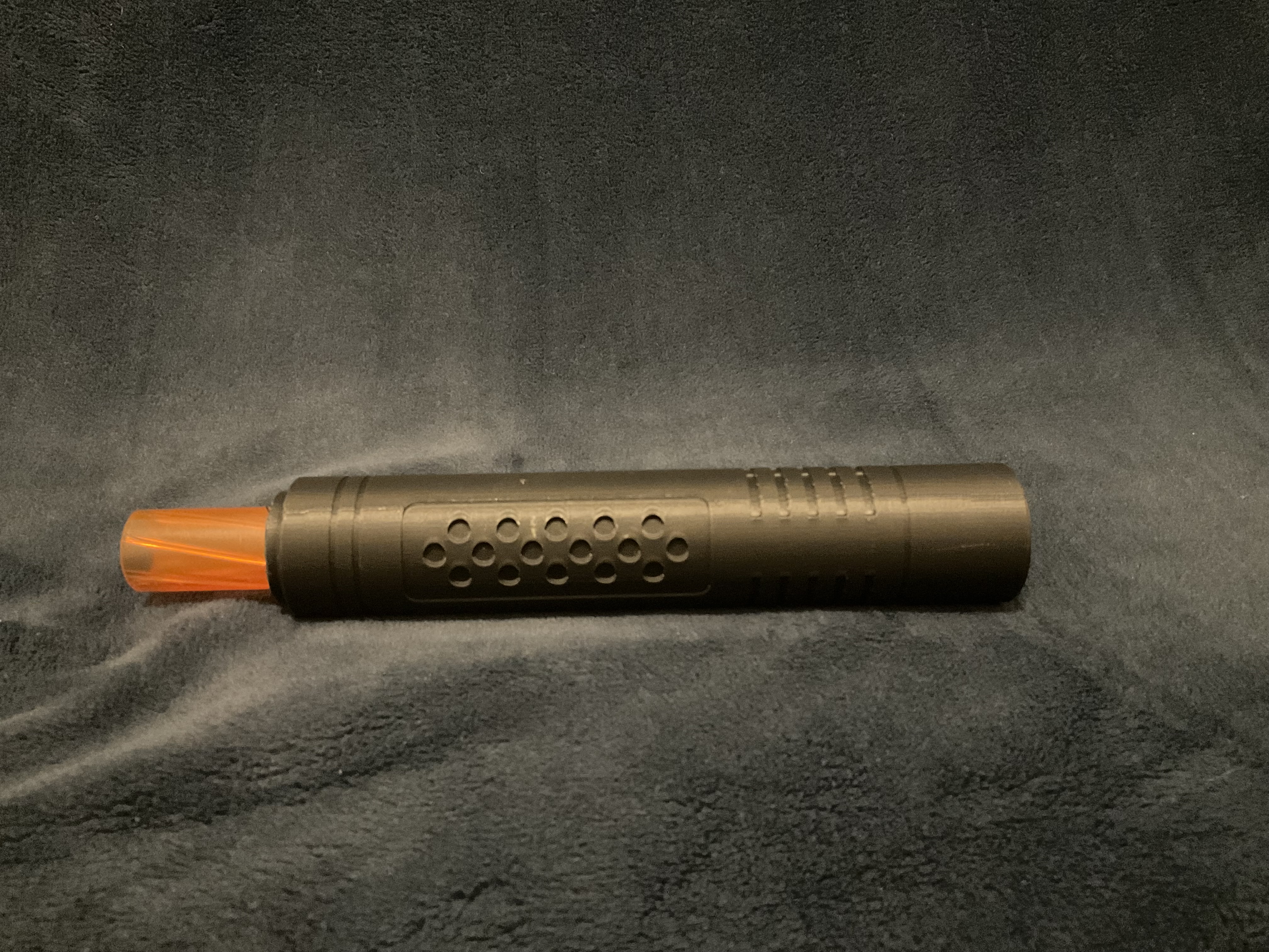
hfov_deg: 61.7
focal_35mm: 29
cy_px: 476
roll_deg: +0.0
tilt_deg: -29.0
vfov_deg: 48.2
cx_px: 634
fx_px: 1063
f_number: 1.8
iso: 500
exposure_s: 1/20
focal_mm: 3
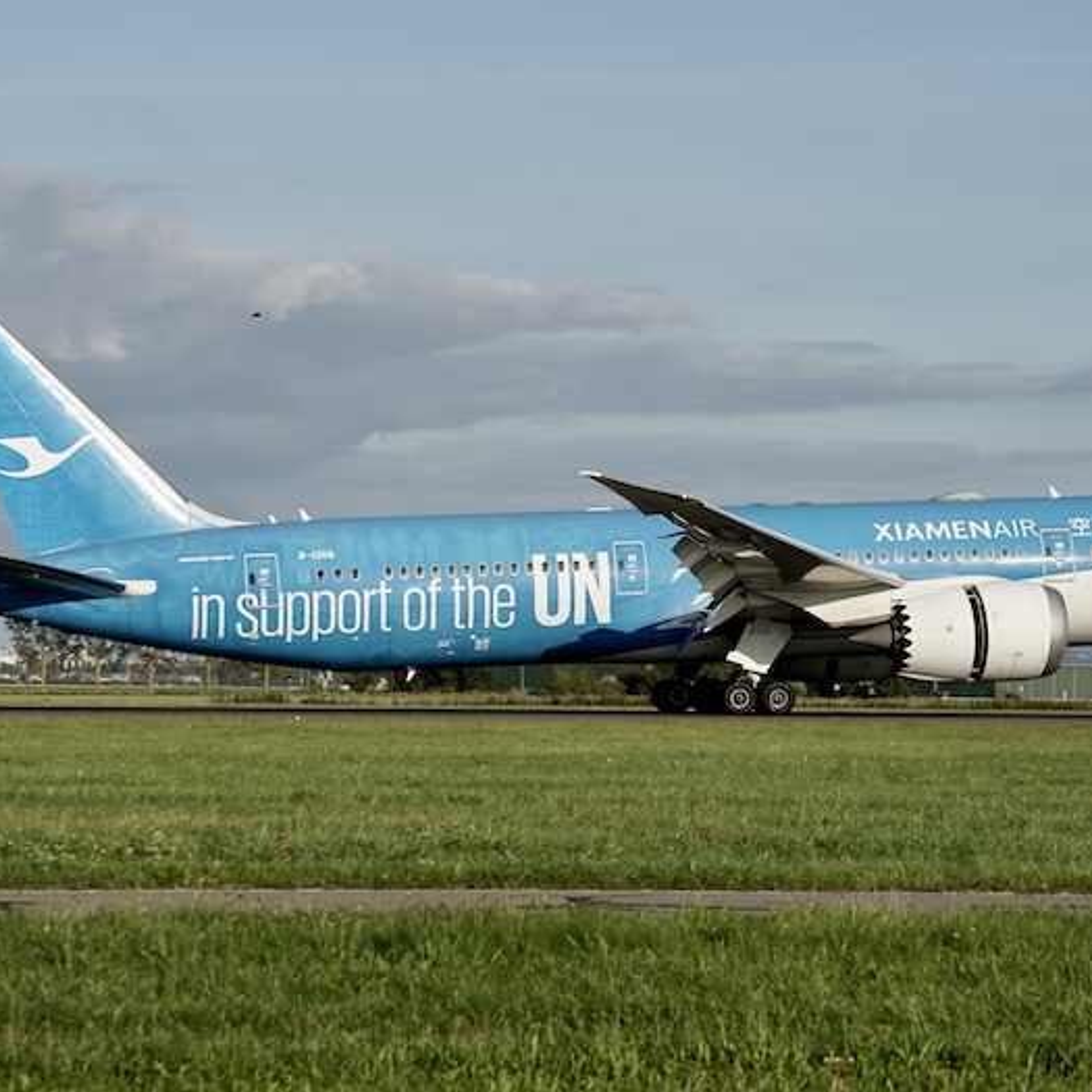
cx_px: 691
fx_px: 3605
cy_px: 550
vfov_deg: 17.2
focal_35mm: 101
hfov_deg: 17.2
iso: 125
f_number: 5.6
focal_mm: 78
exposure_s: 1/1000
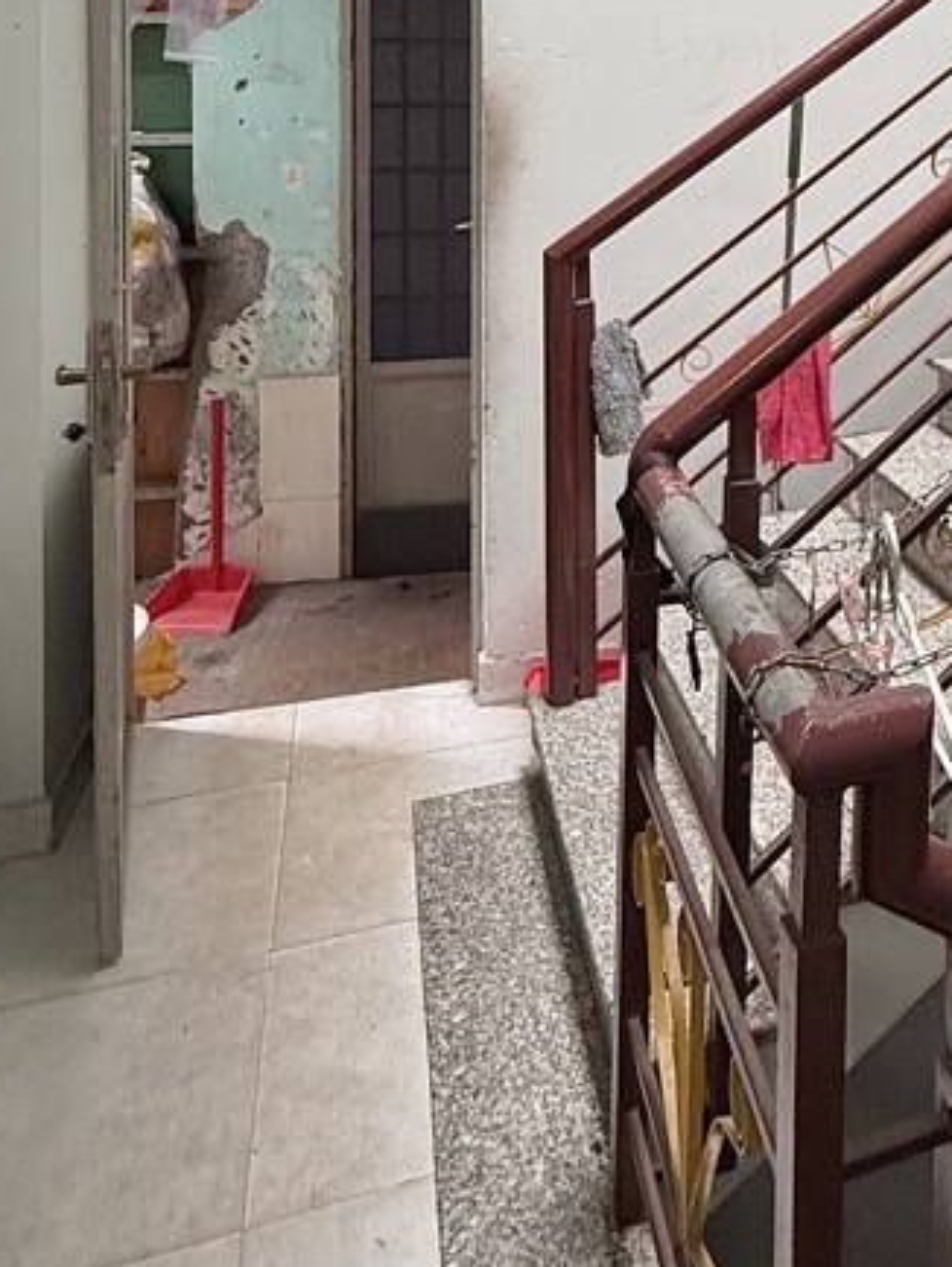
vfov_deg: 48.9
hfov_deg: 40.7
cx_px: 800
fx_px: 1209
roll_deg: -1.6
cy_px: 108
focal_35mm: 33
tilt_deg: -0.4
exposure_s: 1/100
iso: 200
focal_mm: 2.22
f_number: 2.2
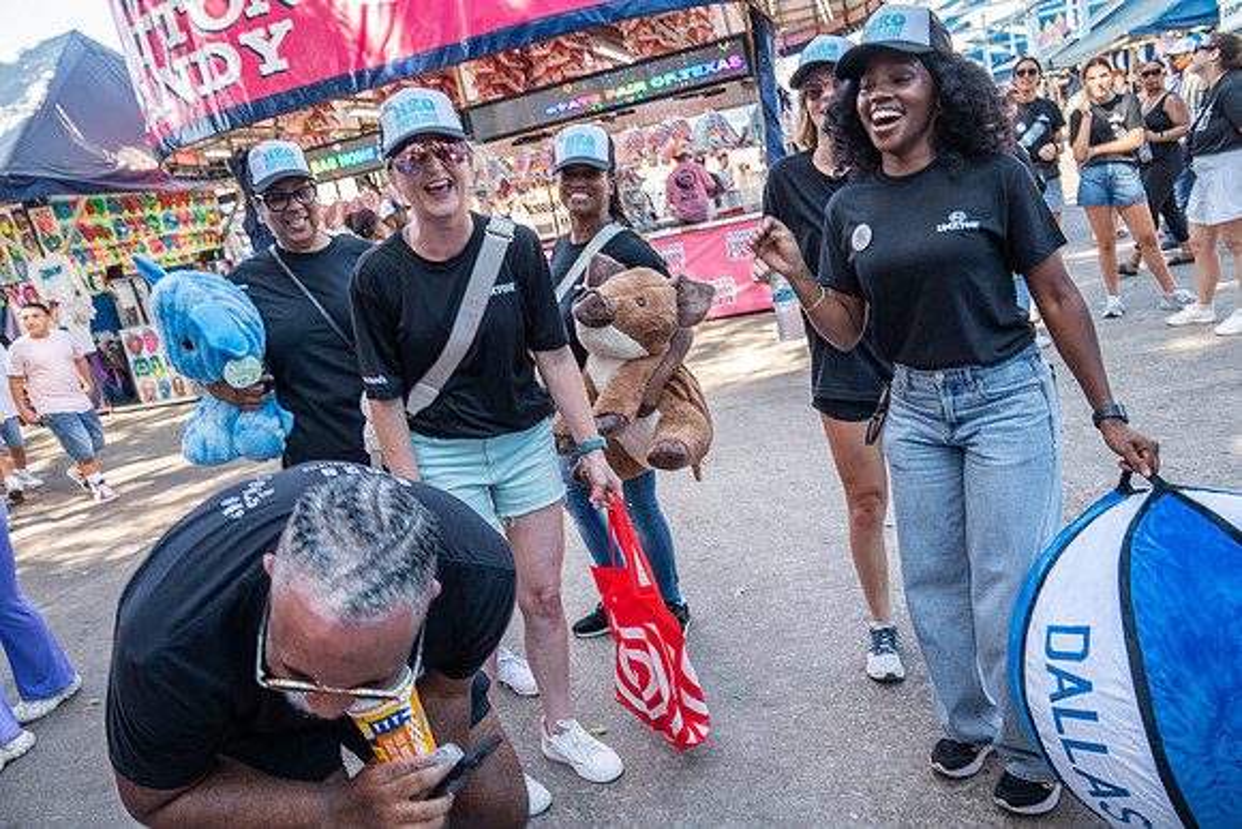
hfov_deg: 73.7
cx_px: 621
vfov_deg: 53.2
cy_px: 414
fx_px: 828
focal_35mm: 24
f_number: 5.6
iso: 500
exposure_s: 1/200
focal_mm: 24
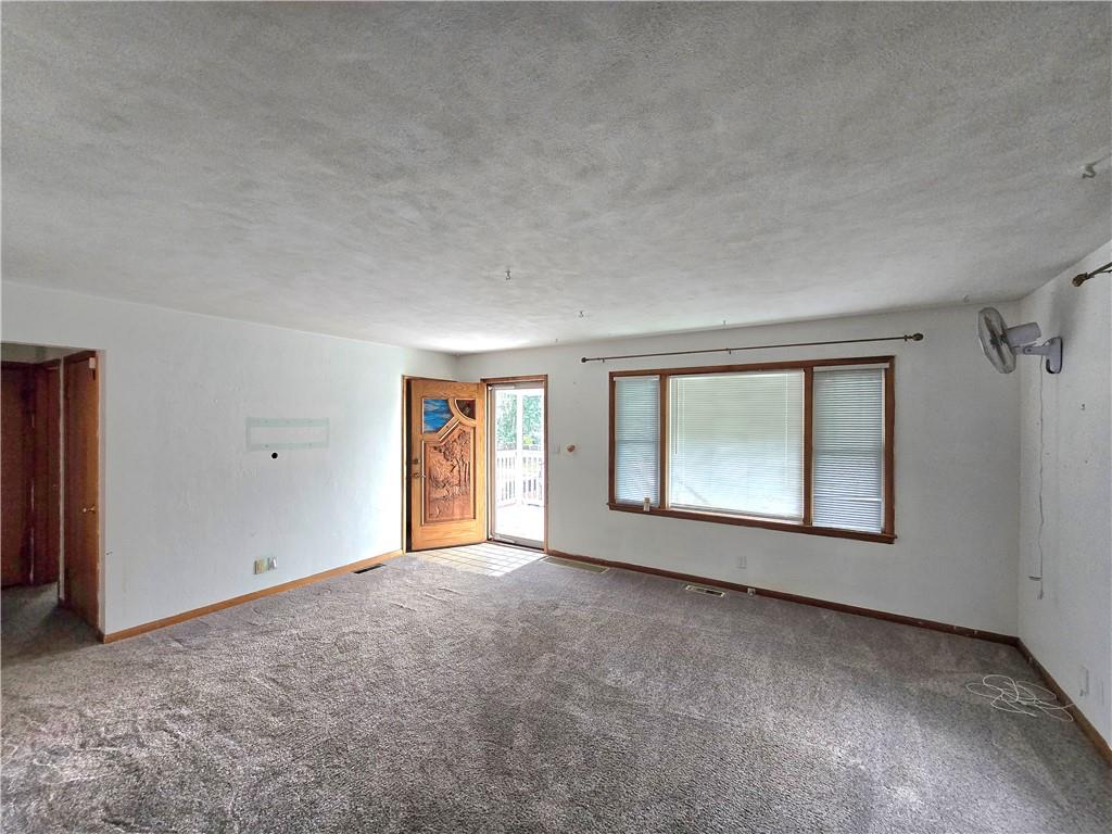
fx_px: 418
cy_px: 417
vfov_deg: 89.9
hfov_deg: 106.2
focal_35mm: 13
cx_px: 556
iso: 200
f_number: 2.2
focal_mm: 2.2
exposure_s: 1/60.2
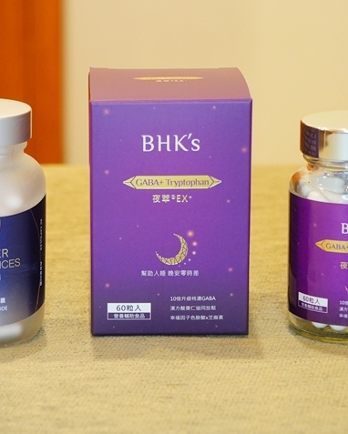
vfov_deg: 15.5
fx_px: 1595
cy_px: 184
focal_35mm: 124
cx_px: 19
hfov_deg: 12.3
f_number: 6.3
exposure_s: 1/30
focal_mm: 63
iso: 1600
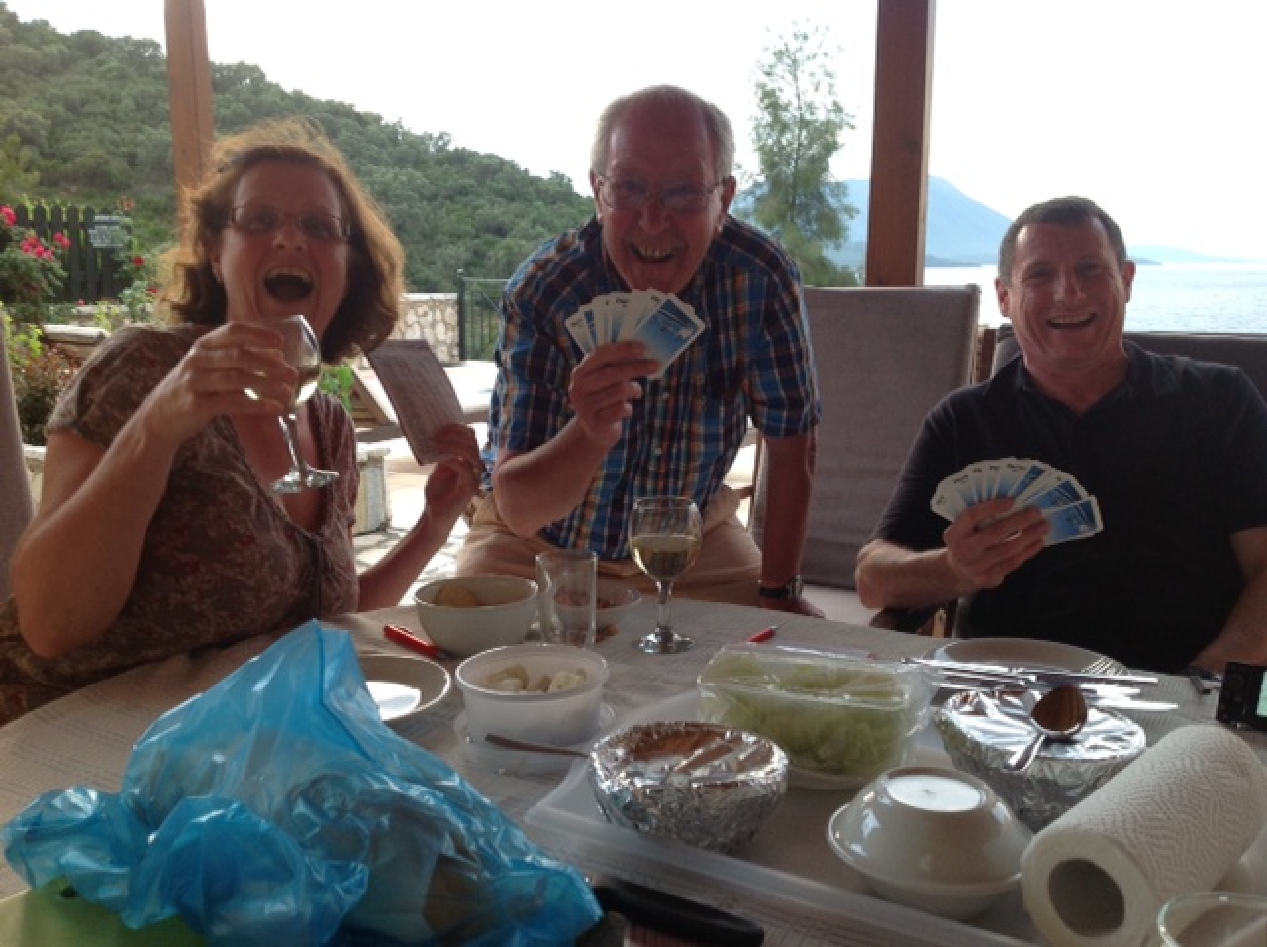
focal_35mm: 35
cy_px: 474
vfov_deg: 40.6
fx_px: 1279
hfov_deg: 52.7
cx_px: 634
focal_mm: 4.28
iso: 64
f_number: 2.4
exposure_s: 1/40
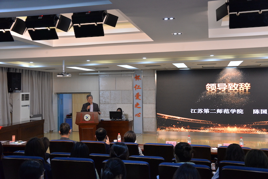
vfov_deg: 33.4
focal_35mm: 40
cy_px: 90
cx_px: 134
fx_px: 298
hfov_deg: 48.4
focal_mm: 40
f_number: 7.1
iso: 2500
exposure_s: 1/160
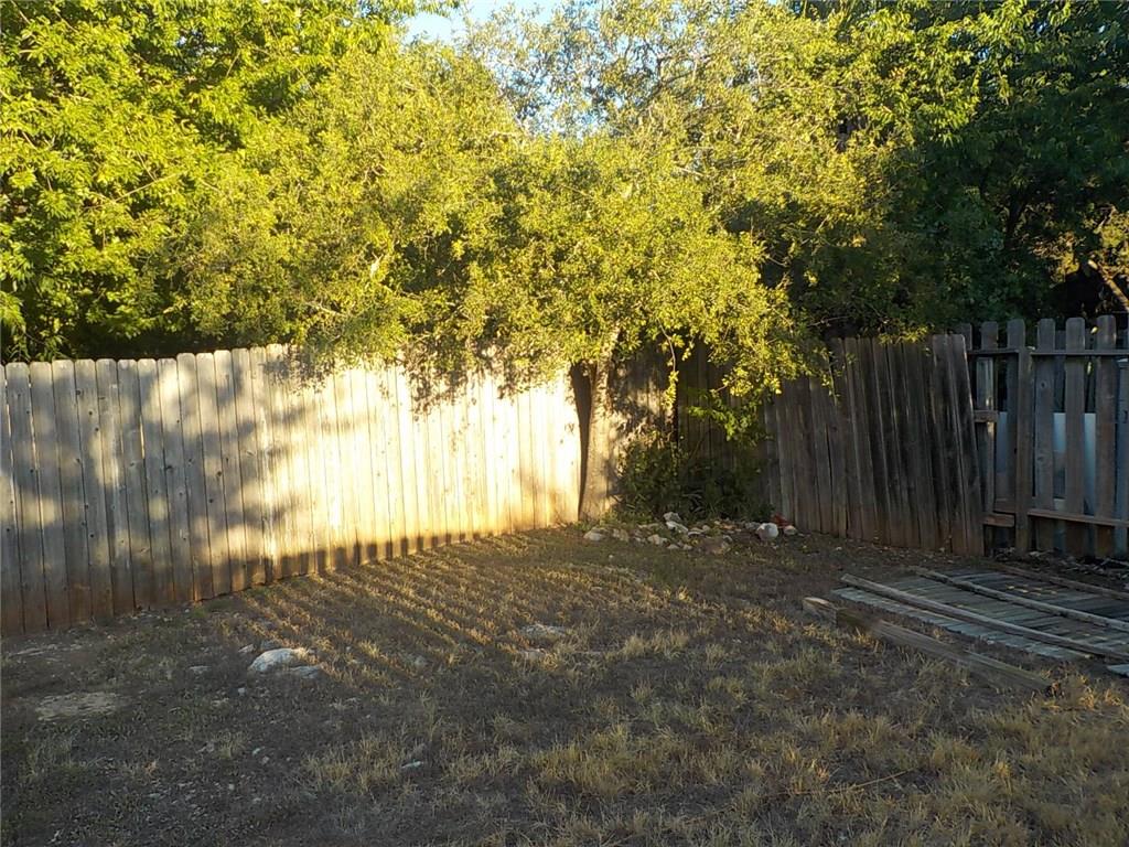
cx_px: 564
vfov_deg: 46.8
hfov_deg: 60.0
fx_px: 978
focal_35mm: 30
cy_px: 424
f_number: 3.3
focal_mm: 4.1
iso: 125
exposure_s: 1/200
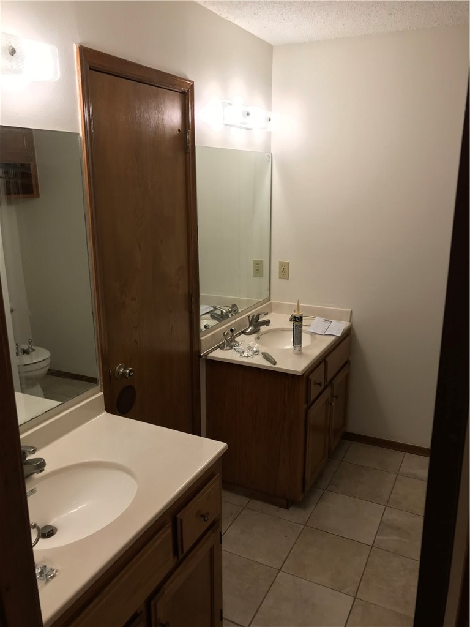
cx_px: 235
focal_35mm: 28
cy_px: 314
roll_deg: -1.1
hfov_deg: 49.7
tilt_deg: -12.9
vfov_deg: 63.4
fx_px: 507
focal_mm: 3.99
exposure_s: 1/60
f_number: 1.8
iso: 25
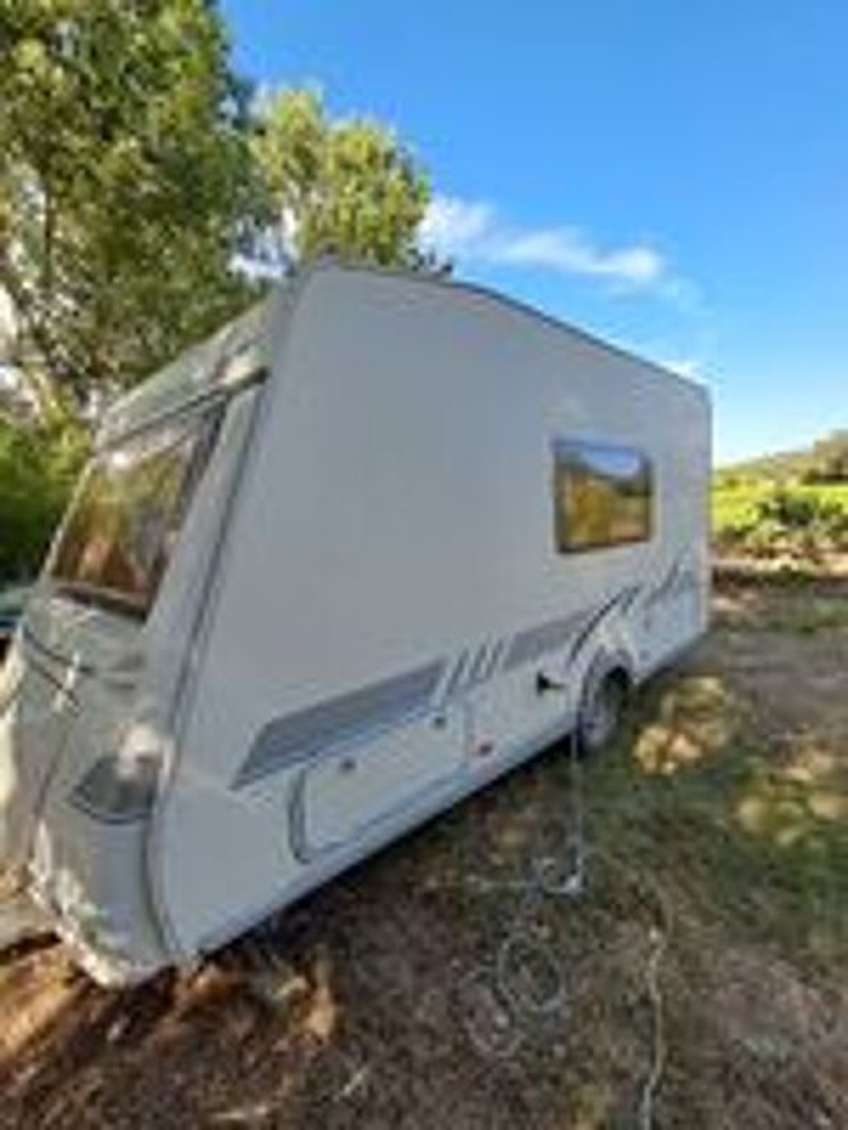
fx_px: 523
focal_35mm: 16
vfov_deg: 94.5
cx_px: 424
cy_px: 565
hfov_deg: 78.1
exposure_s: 1/597
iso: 40
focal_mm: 1.64
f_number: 2.2
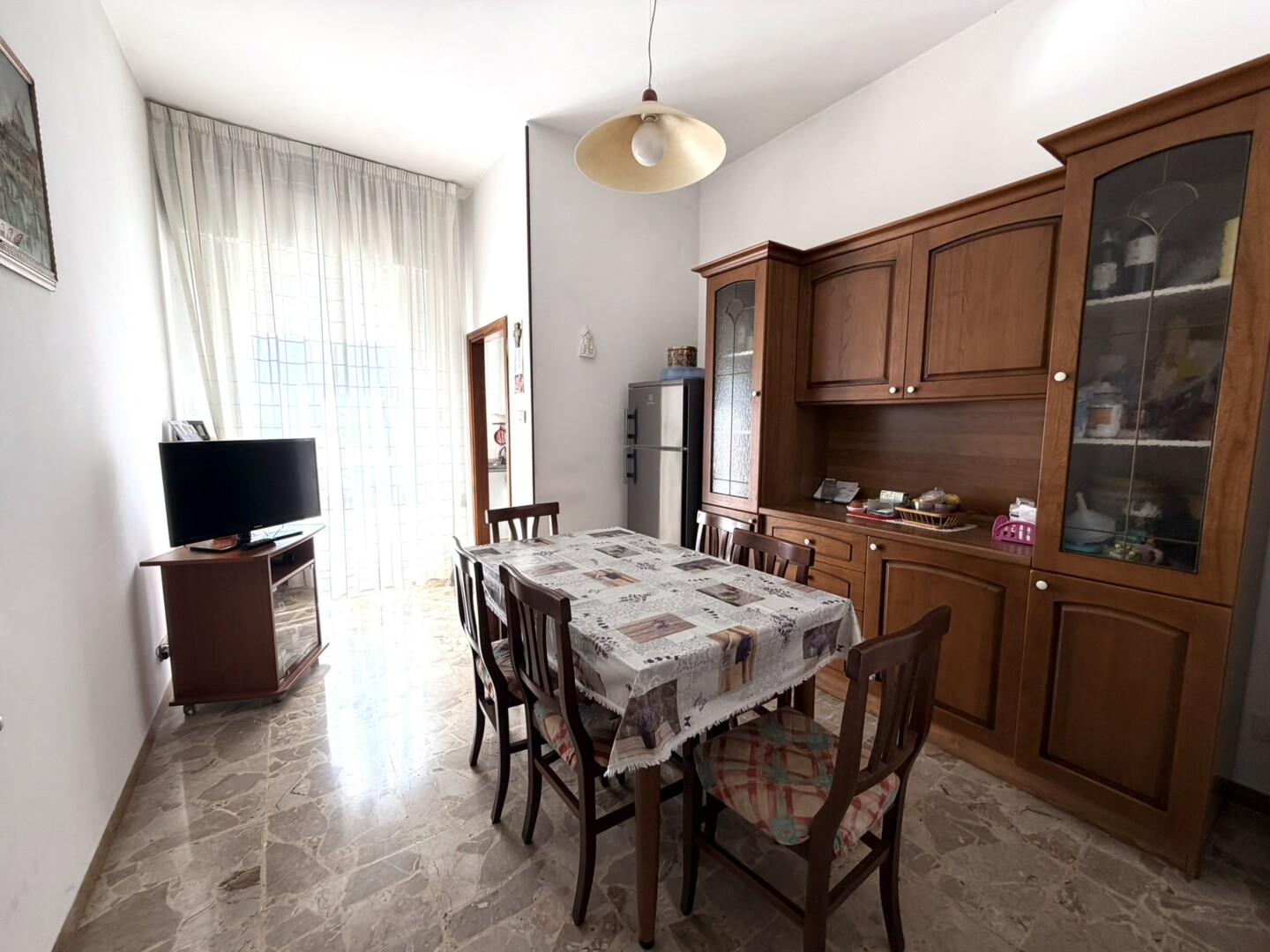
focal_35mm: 14
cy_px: 476
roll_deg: +0.2
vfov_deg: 85.7
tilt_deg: -4.8
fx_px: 514
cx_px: 635
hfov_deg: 102.1
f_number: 2.2
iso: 100
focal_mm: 2.22
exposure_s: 1/121
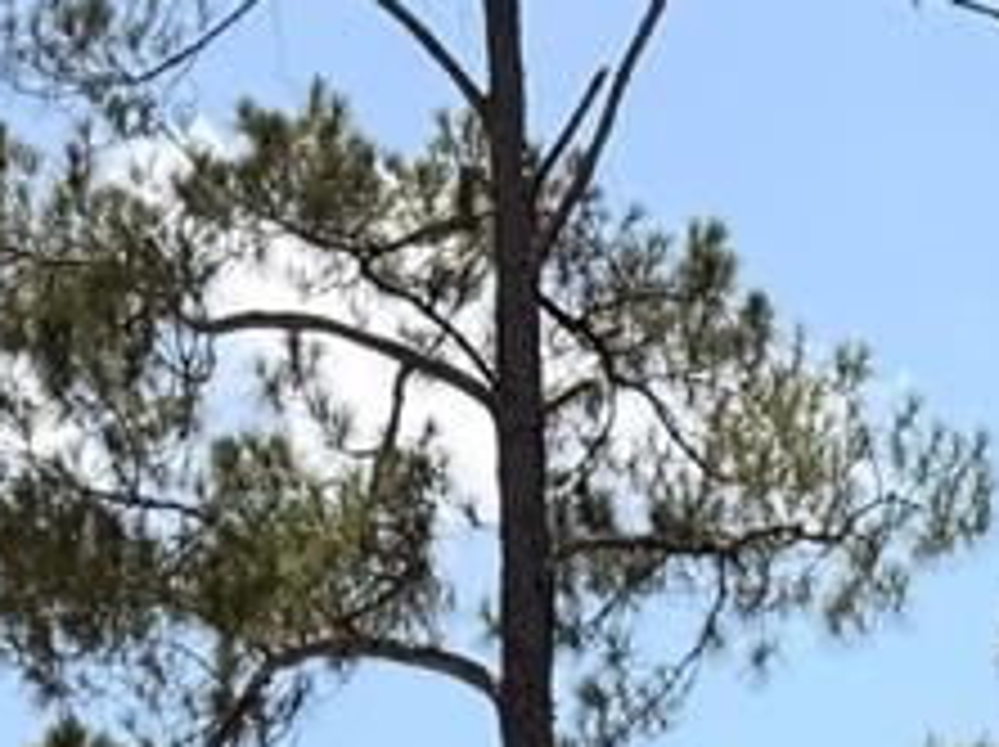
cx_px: 1530
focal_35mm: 173
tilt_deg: -0.7
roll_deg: +1.0
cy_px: 2520
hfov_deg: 11.0
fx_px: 4987
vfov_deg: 7.2
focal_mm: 6.76
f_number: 1.78
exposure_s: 1/3279
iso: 80
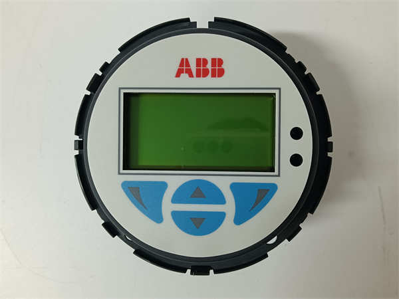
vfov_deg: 51.4
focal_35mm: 27
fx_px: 311
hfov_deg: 65.3
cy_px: 150
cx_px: 200
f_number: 1.9
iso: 1923
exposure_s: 1/100
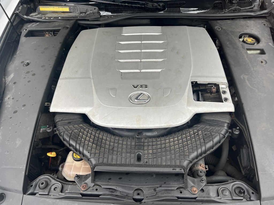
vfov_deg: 53.1
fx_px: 206
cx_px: 137
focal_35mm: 26
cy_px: 102
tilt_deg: -46.5
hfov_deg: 67.3
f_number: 1.5
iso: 40
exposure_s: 1/164
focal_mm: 5.7
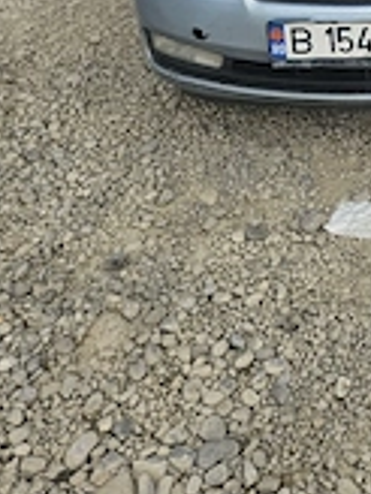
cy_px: -81
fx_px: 800
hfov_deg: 24.4
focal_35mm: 56
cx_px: 407
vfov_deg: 29.9
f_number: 1.8
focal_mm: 5.4
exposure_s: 1/1250
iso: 25
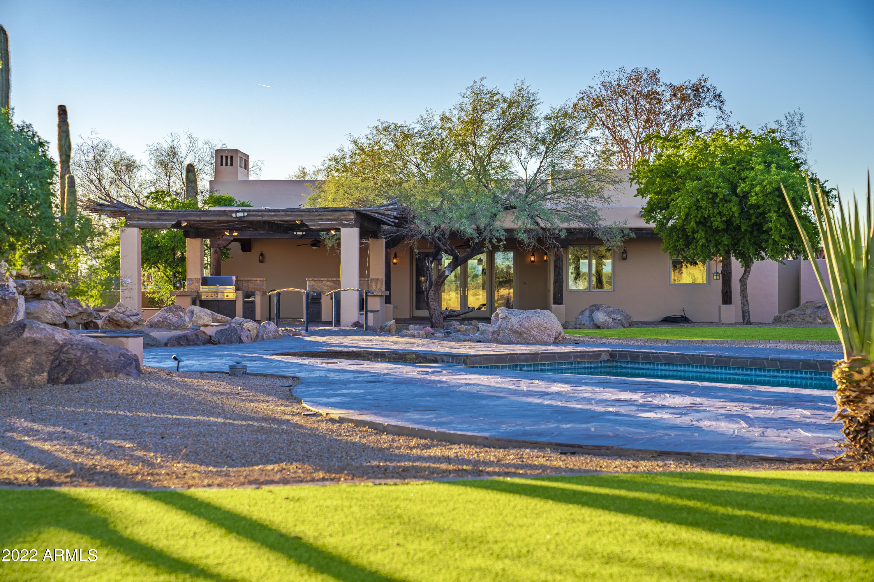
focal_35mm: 59
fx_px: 1432
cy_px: 291
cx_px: 437
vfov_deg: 23.0
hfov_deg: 33.9
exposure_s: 1/6400
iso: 100
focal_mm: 59
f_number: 4
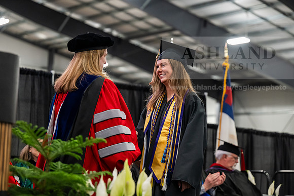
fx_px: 719
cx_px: 147
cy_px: 98
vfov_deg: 15.5
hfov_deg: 23.1
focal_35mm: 88
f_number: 3.2
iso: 2500
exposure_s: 1/200
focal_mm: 88
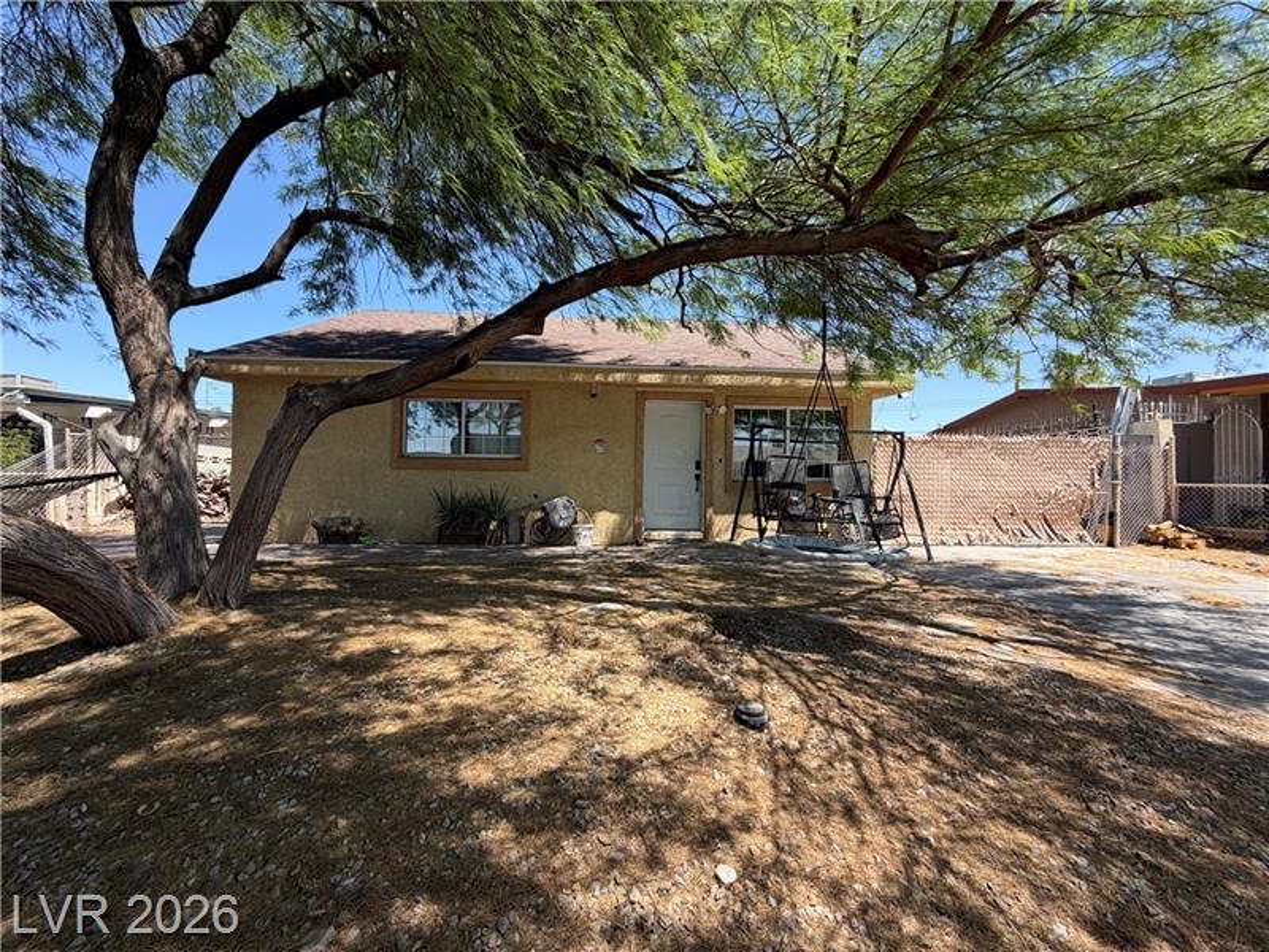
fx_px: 513
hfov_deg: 102.1
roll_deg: -0.9
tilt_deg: +0.8
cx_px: 634
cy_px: 476
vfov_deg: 85.7
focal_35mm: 14
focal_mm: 2.22
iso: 40
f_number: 2.2
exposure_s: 1/535
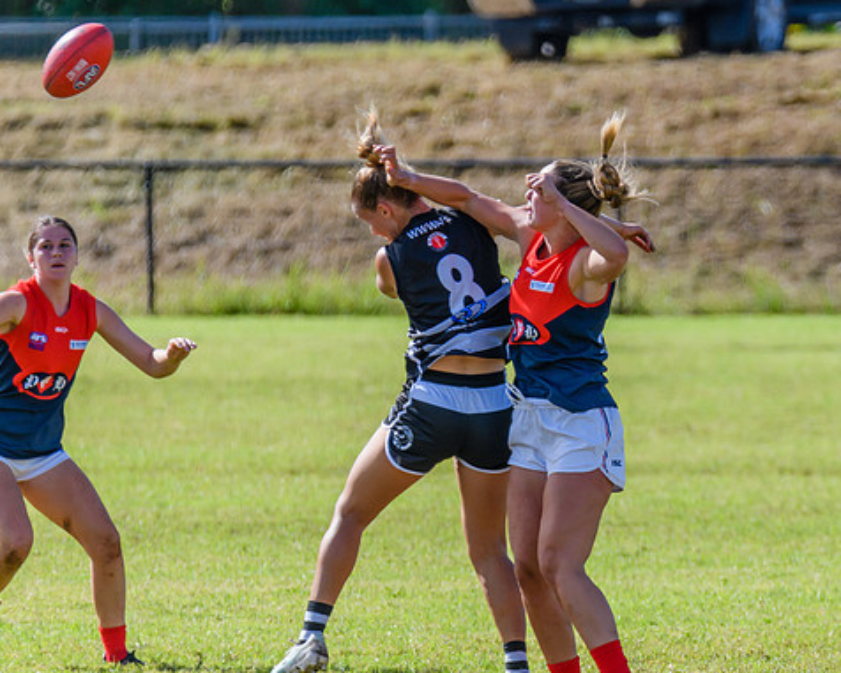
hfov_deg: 2.1
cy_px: 262
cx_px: 677
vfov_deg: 1.7
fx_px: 22804
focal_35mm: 916
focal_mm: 450
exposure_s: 1/2000
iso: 800
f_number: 6.3
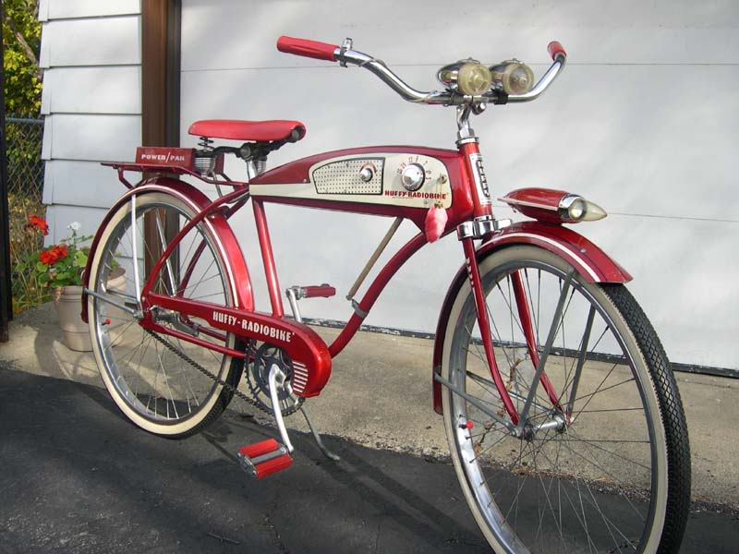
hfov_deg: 49.0
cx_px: 370
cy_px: 277
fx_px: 811
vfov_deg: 37.7
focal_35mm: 38
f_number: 2.8
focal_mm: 8
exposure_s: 1/475
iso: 100
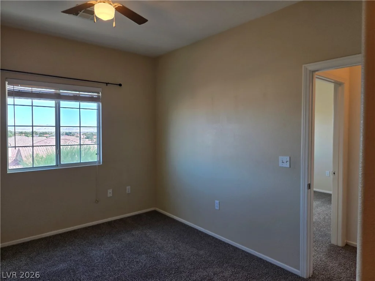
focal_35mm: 23
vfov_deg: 58.9
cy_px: 140
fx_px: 249
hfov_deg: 73.9
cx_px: 188
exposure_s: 1/120
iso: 40
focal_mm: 5.4
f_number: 1.8
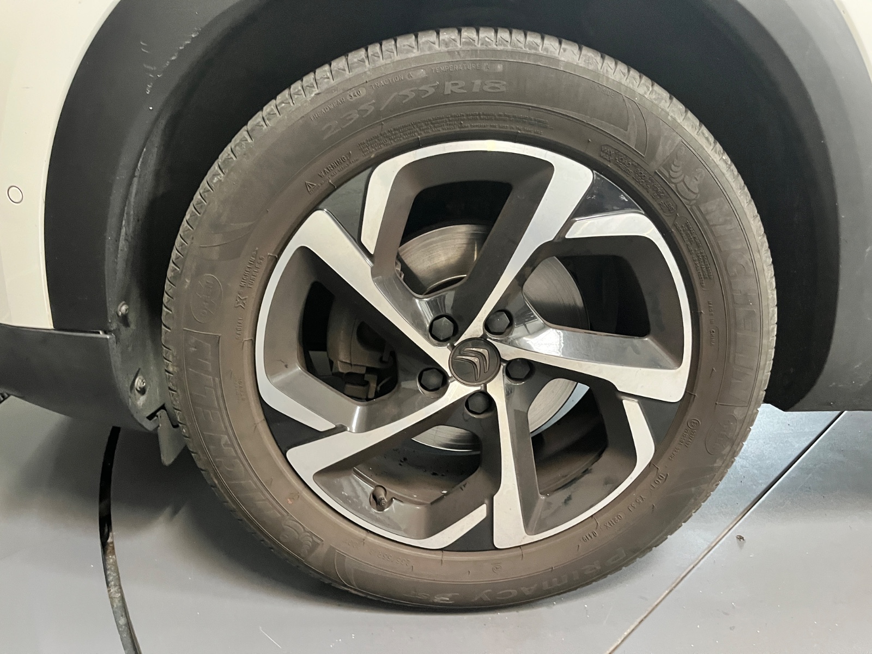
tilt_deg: -19.2
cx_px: 436
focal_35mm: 26
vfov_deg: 53.1
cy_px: 327
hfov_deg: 67.3
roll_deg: -0.4
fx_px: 655
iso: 640
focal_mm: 5.1
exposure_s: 1/25
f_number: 1.6
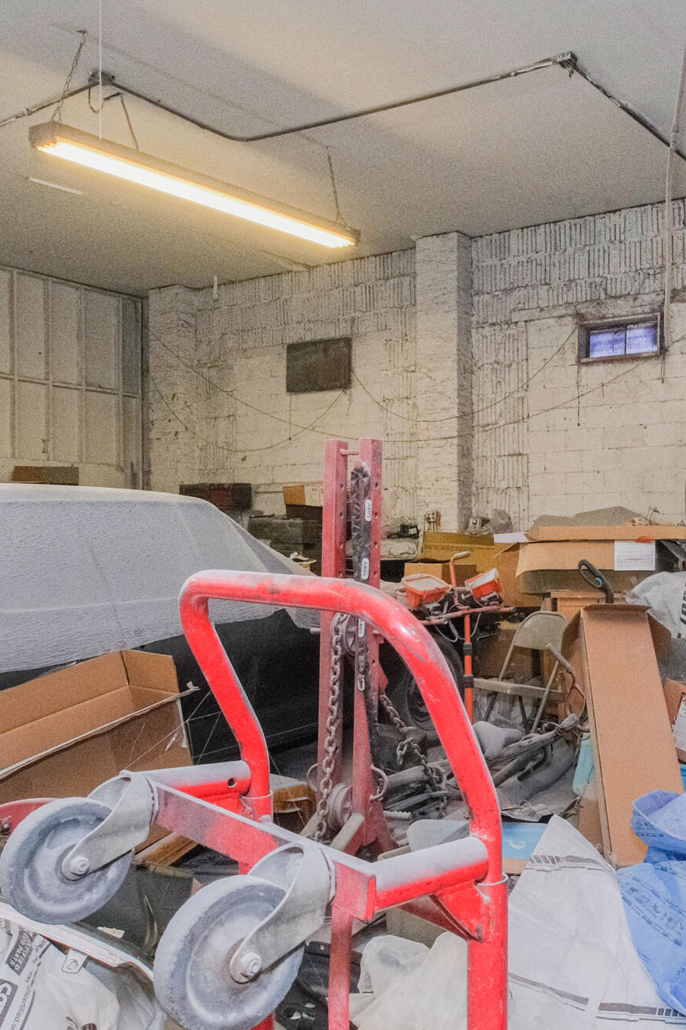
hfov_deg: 37.1
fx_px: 972
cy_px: 535
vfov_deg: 55.8
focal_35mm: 34
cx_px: 579
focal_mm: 10
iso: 1600
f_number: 10
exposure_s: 1/60
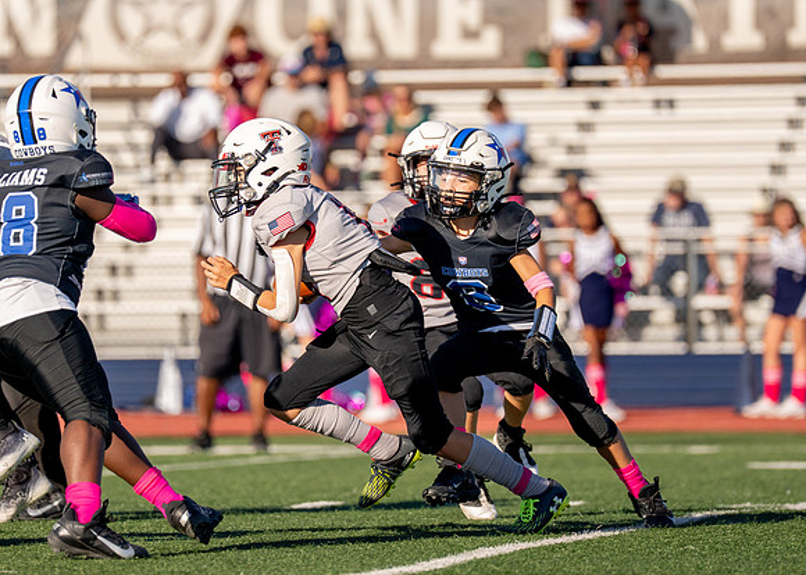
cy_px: 255
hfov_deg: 5.1
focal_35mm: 397
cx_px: 382
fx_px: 9093
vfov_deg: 3.6
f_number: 2.8
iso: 250
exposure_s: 1/6400
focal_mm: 200
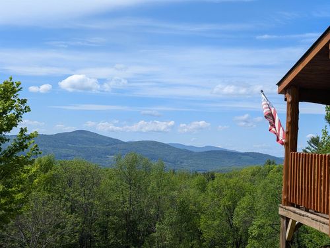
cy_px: 124
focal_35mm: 49
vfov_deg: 29.7
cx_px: 165
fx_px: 468
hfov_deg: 38.9
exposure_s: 1/1529
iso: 22
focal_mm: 6.9
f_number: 1.68
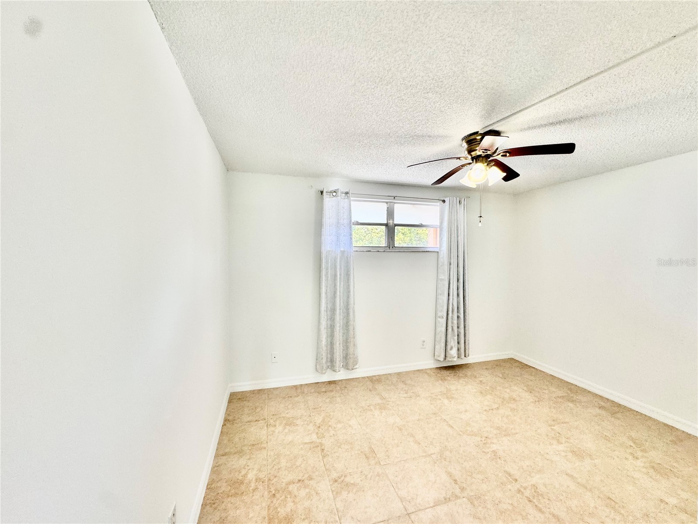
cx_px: 349
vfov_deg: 85.7
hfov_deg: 102.1
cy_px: 262
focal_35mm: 14
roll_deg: -0.2
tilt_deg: -1.2
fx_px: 282
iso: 160
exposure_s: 1/120
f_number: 2.2
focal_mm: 2.22
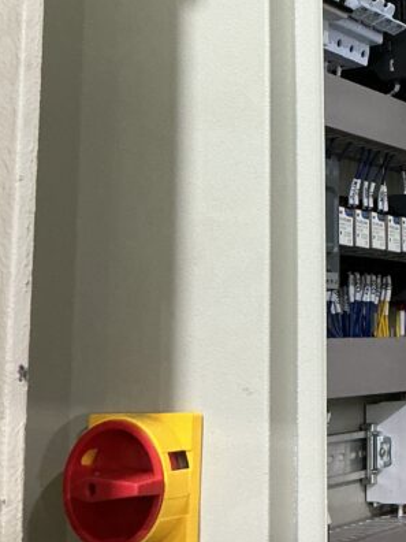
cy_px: 107
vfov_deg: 25.5
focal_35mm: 75
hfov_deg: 18.4
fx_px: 1173
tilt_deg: +13.1
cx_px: 519
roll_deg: +3.1
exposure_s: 1/50
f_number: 1.8
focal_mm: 3
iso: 160
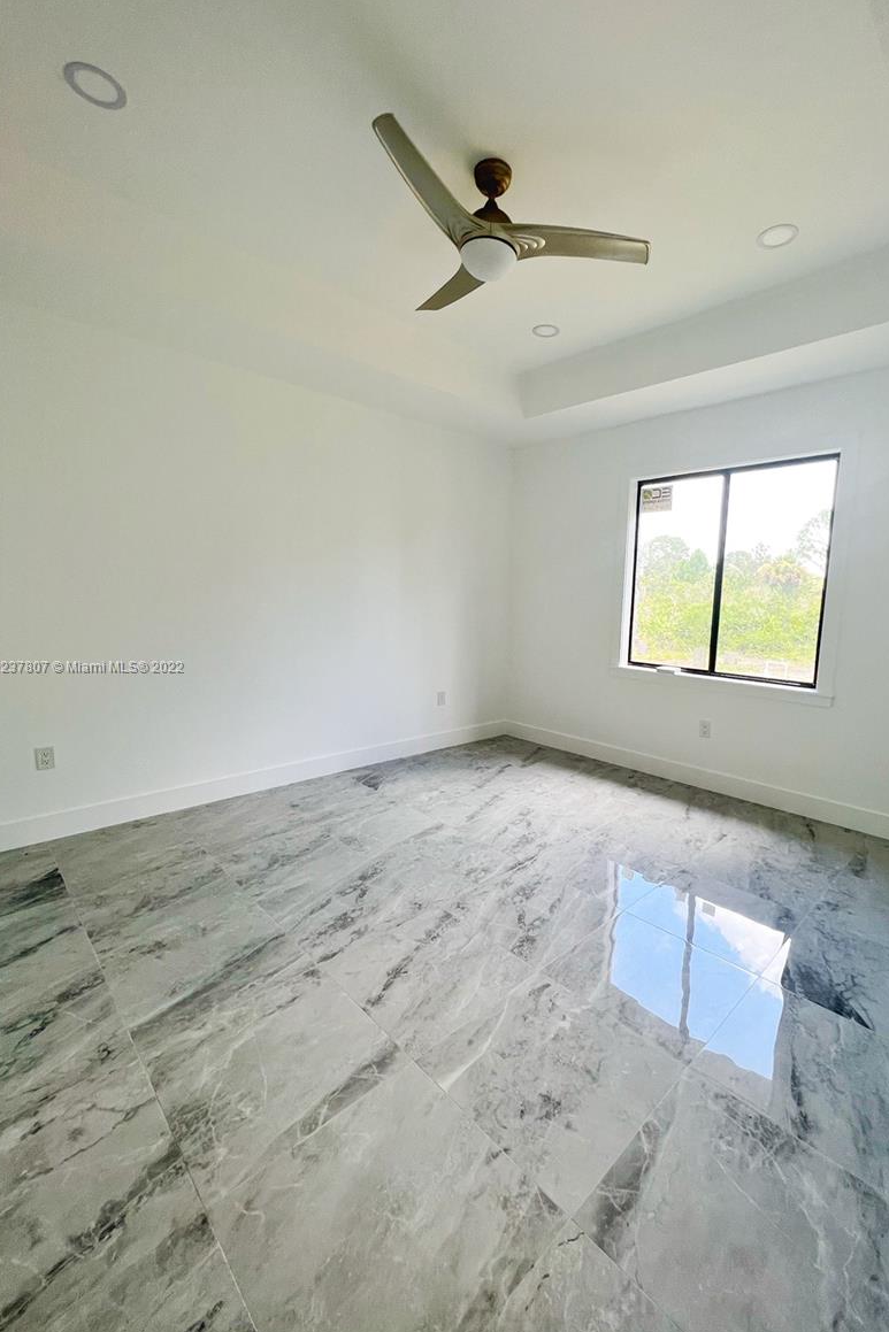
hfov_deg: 81.0
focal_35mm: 14
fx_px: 518
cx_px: 490
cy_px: 668
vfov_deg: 104.2
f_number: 1.8
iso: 40
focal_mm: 1.57
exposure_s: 1/99
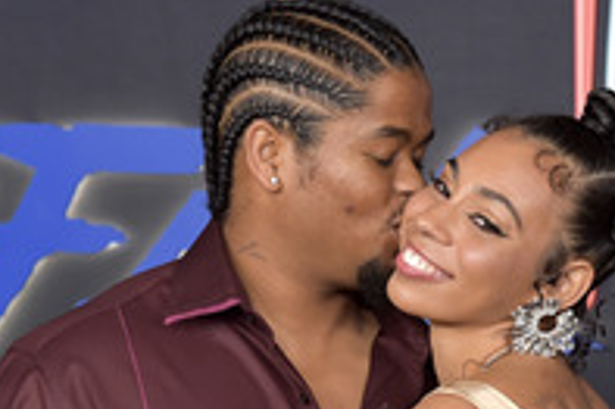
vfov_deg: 8.5
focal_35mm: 160
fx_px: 2731
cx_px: 365
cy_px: 434
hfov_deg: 12.8
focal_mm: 70
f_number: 6.3
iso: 2000
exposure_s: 1/250
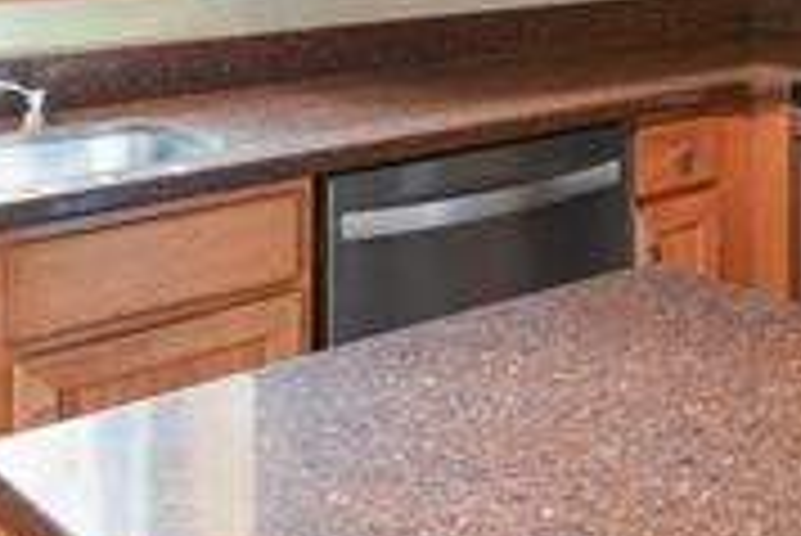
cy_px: -167
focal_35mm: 61
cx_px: 806
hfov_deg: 30.5
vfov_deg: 20.3
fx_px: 1358
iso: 250
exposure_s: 1/3
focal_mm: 17
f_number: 9
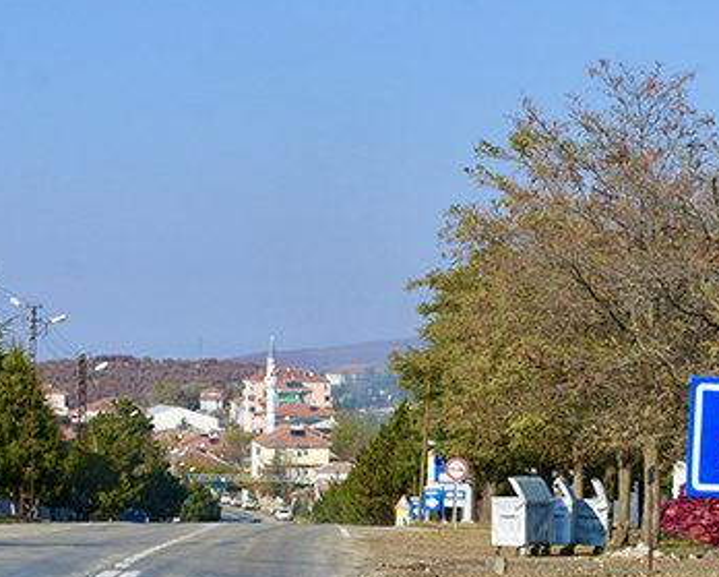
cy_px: 494
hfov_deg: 19.7
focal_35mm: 97
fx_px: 2066
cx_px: 399
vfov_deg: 15.7
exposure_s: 1/250
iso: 200
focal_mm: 32
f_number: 14
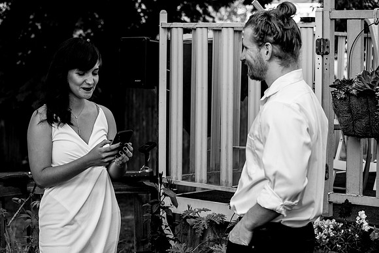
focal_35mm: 94
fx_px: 990
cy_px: 137
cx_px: 124
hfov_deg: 21.6
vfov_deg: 14.6
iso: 100
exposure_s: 1/200
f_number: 4
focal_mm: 70
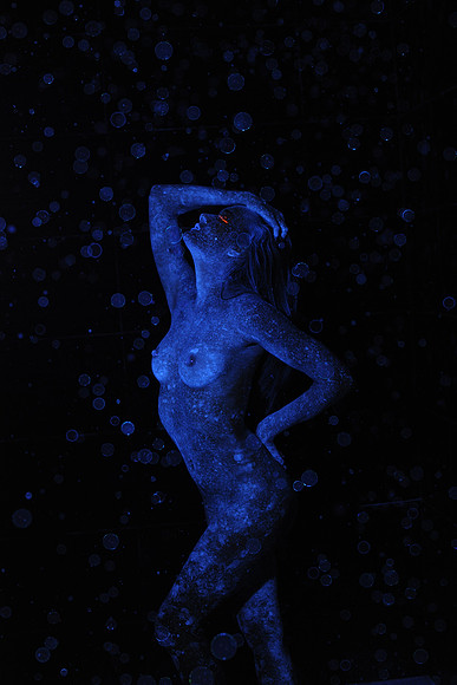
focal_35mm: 50
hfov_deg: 27.0
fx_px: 951
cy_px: 342
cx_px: 228
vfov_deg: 39.6
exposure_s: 1/125
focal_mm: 50
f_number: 4
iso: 800
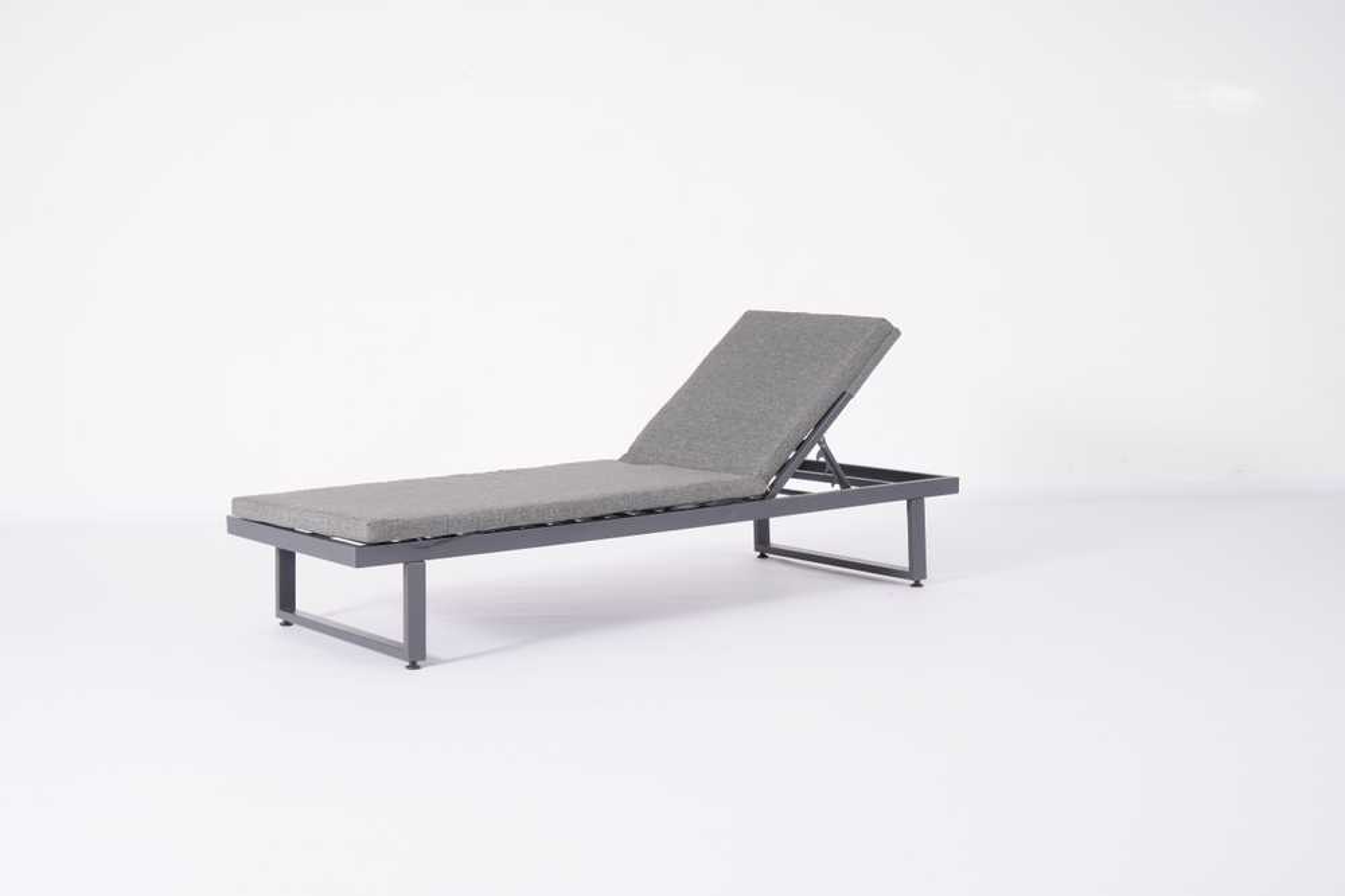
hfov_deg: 41.1
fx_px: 1793
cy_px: 448
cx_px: 672
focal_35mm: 48
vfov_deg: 28.1
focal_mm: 48
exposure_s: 1/125
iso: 200
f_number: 10
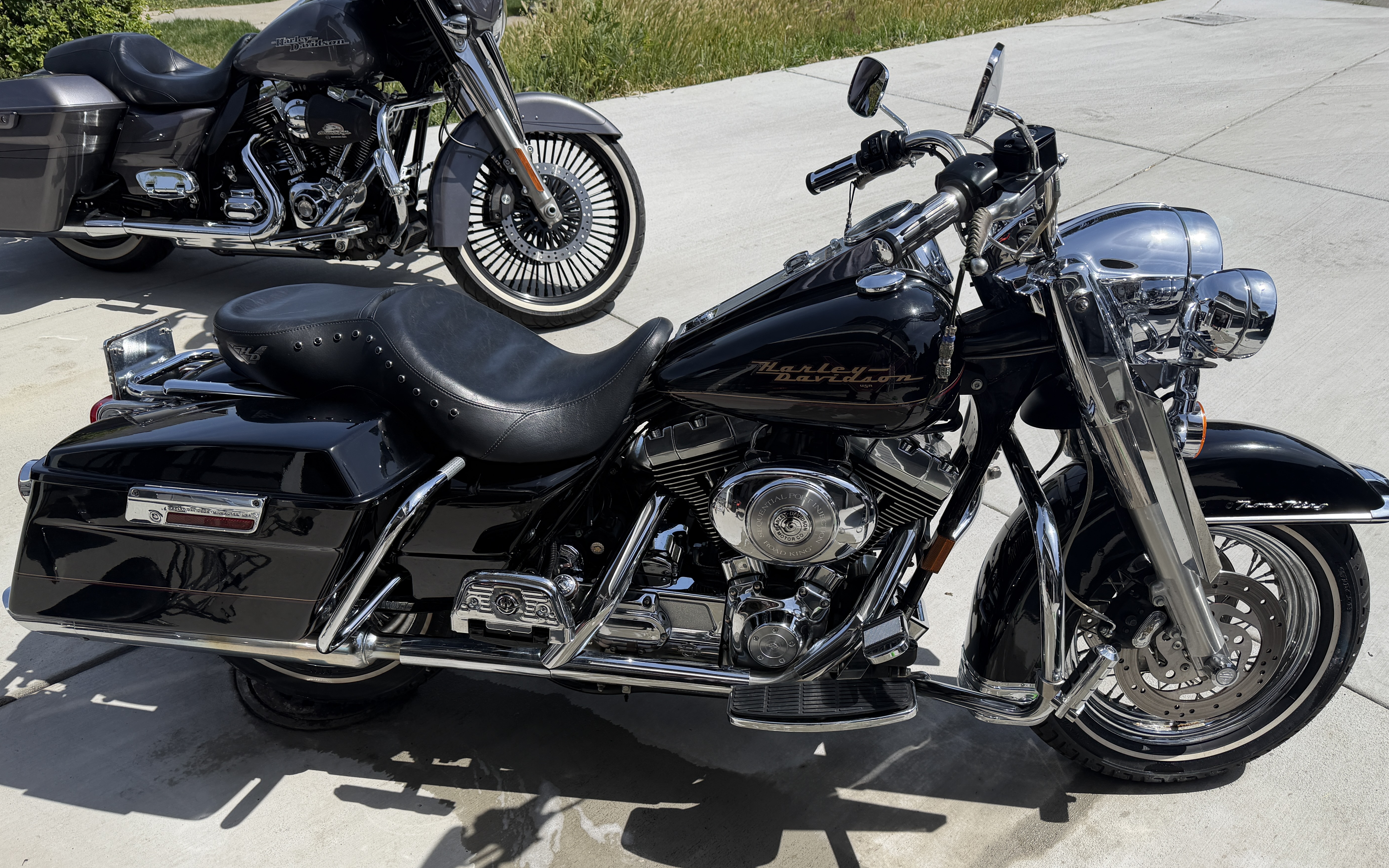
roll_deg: -1.5
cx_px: 680
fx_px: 984
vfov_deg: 47.3
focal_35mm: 26
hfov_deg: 70.4
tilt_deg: -37.1
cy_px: 525
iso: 80
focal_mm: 6.76
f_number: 1.78
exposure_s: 1/5319
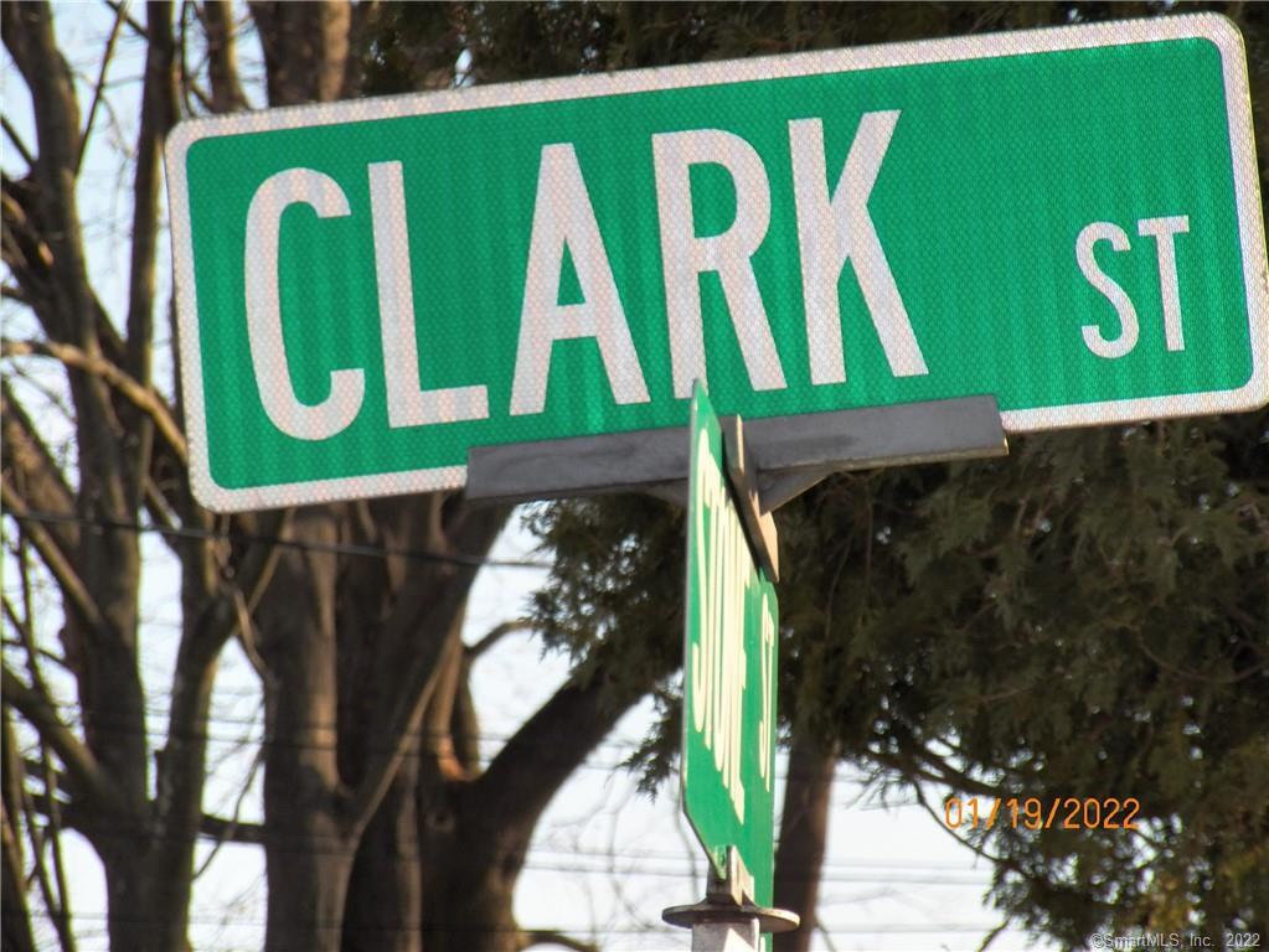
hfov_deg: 8.6
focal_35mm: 229
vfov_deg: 6.5
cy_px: 476
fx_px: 8398
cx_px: 634
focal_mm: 41.1
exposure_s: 1/500
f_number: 4
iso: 125
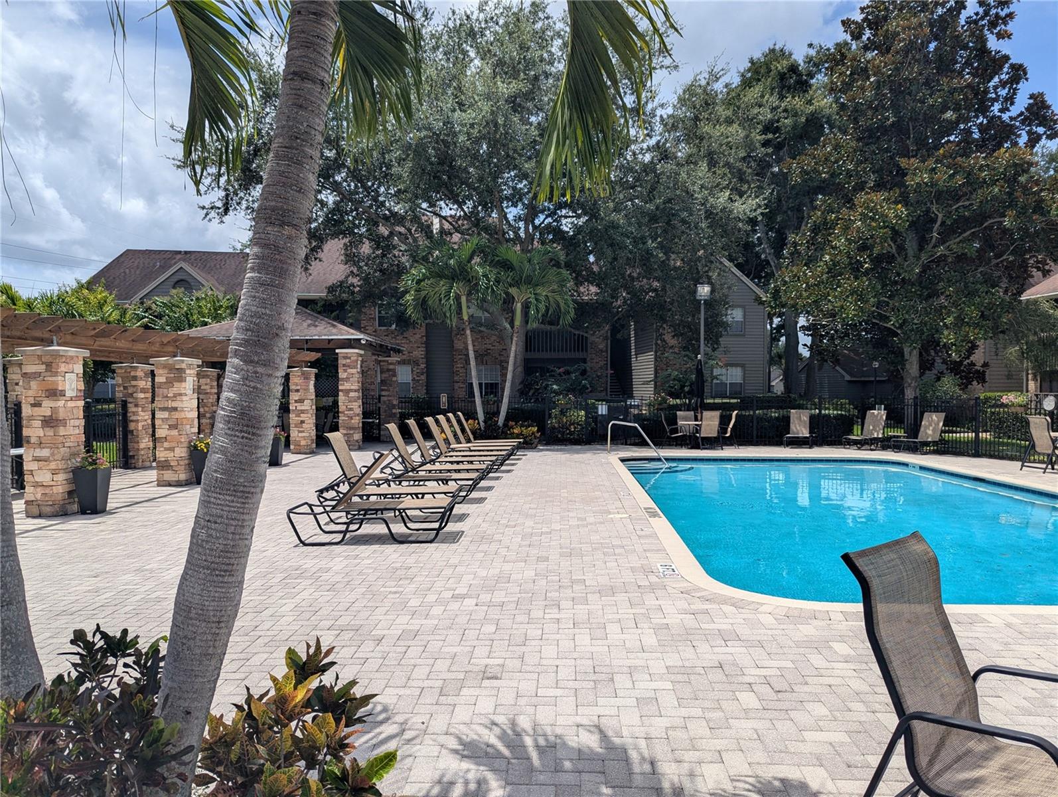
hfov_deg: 71.5
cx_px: 529
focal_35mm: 24
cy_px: 398
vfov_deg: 56.9
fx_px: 735
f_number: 1.85
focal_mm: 6.81
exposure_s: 1/3058
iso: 40
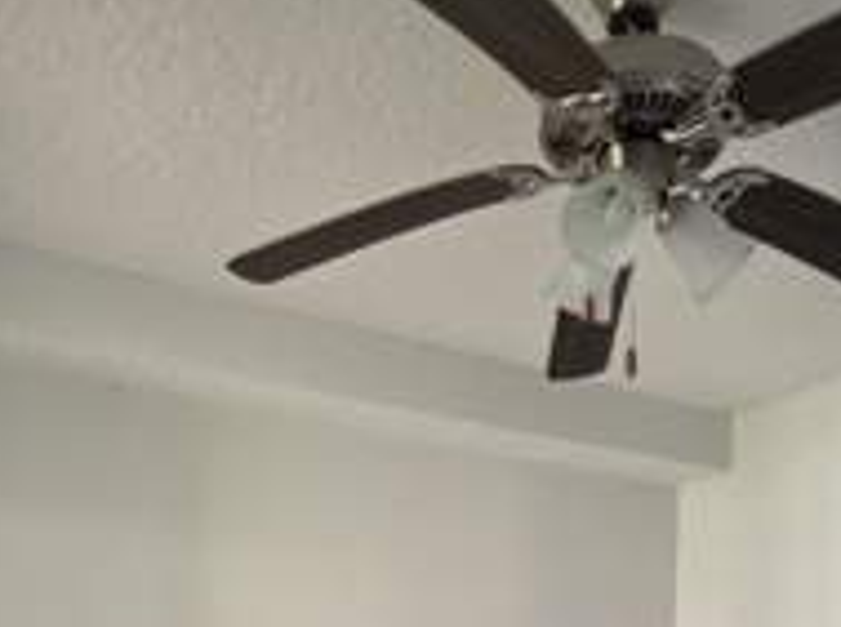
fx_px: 800
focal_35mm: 33
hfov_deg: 54.7
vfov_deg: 36.2
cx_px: 534
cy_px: 691
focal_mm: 2.2
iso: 160
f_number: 1.9
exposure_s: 1/60
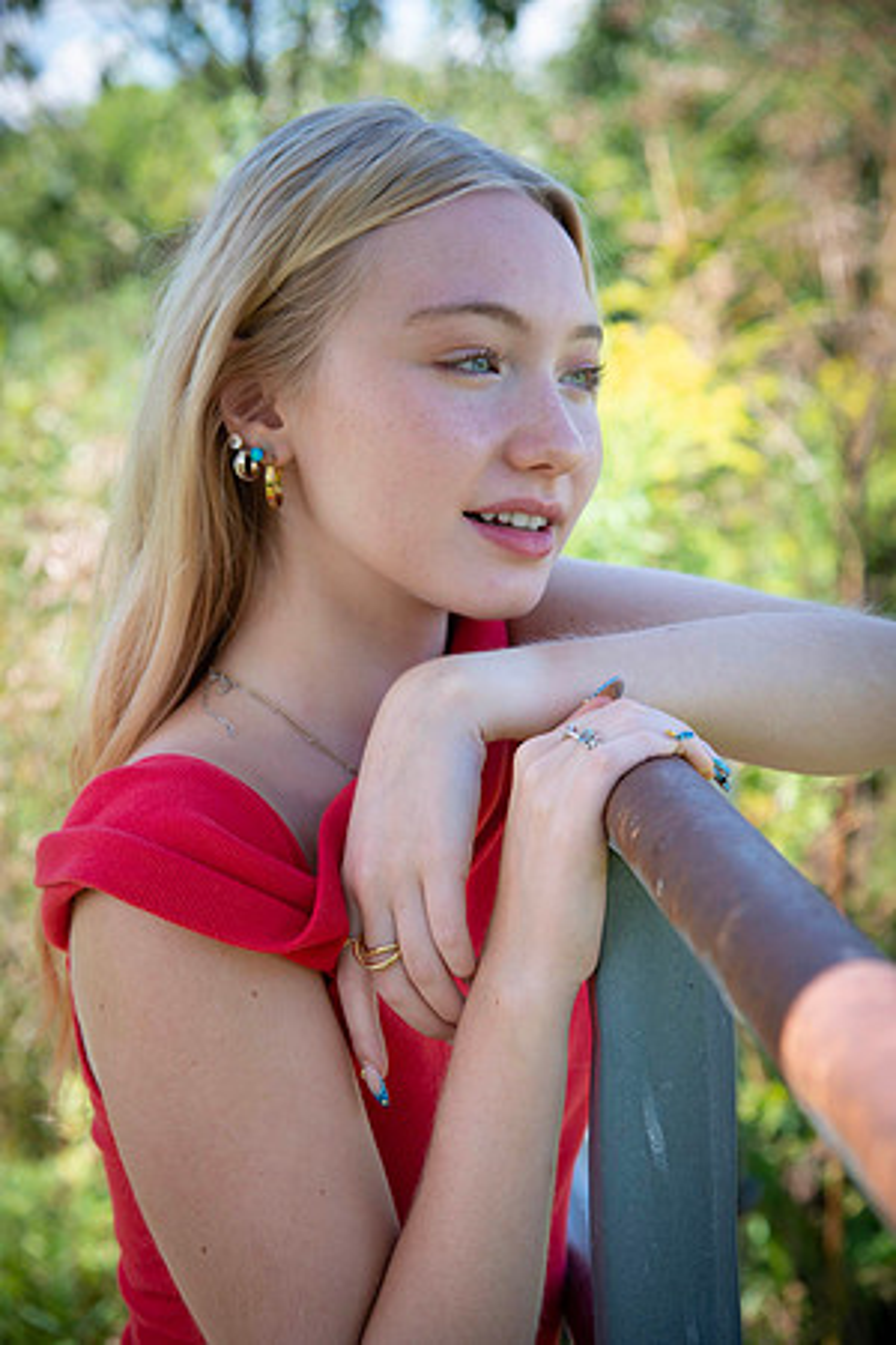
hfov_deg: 16.7
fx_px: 3061
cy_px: 672
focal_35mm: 82
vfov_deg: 24.8
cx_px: 448
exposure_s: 1/320
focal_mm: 82
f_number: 5.6
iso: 160
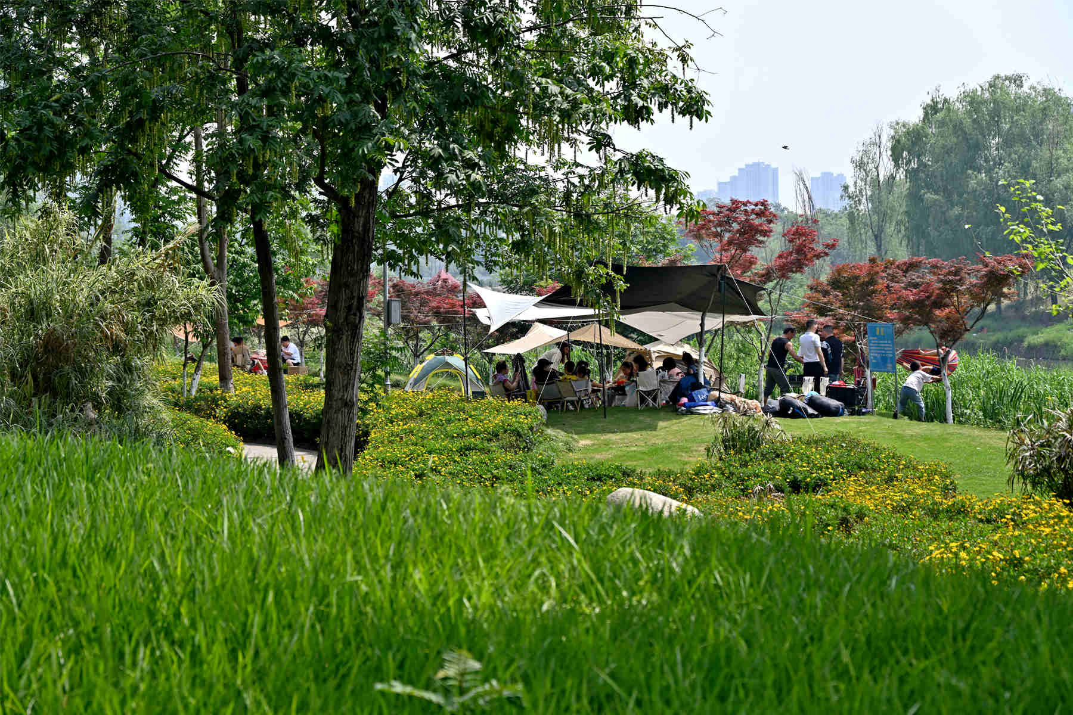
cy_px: 358
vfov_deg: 17.1
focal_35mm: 80
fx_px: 2384
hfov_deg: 25.4
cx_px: 536
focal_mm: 80
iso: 64
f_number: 6.3
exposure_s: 1/350
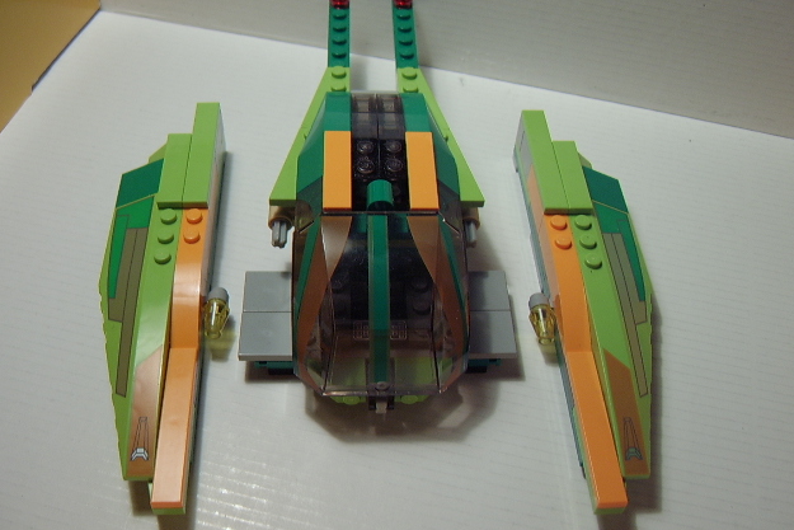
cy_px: 280
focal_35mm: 33
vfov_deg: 40.0
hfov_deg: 57.2
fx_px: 728
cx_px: 396
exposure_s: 1/36
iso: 100
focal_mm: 8.13
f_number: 2.7
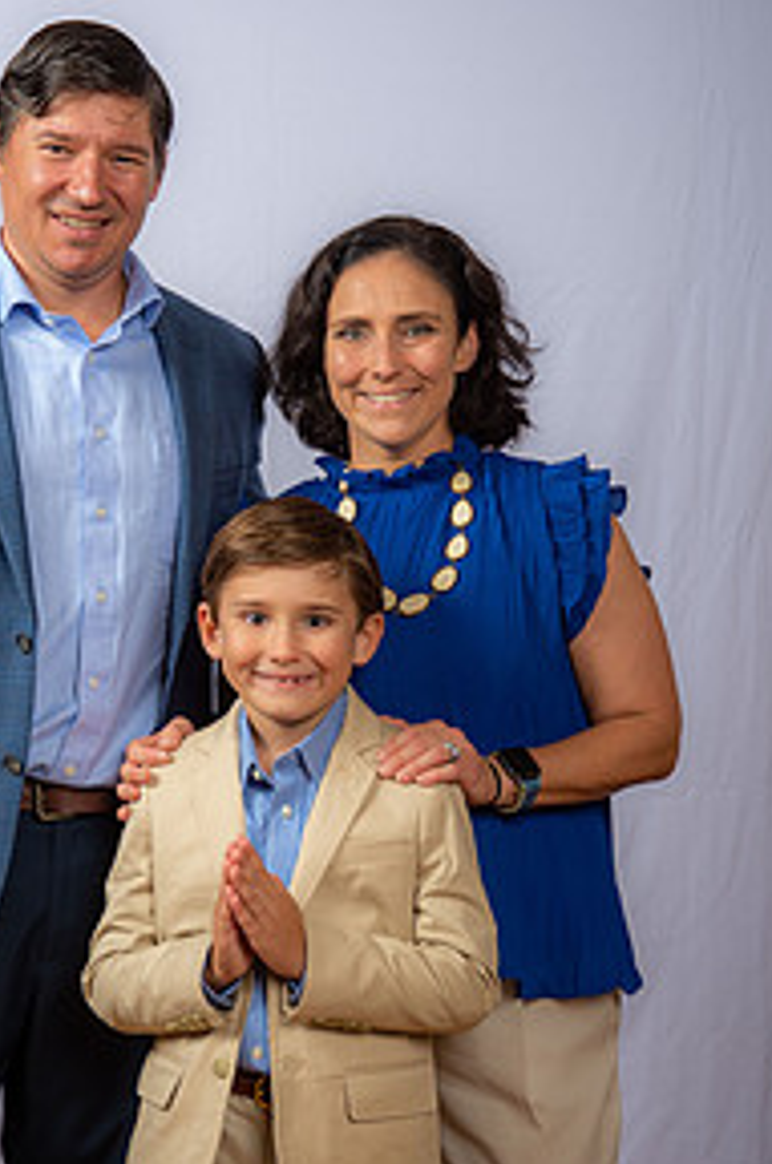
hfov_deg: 15.8
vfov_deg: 23.7
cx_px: 204
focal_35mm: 86
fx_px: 2776
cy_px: 578
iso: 250
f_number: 6.3
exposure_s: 1/160
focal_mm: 55
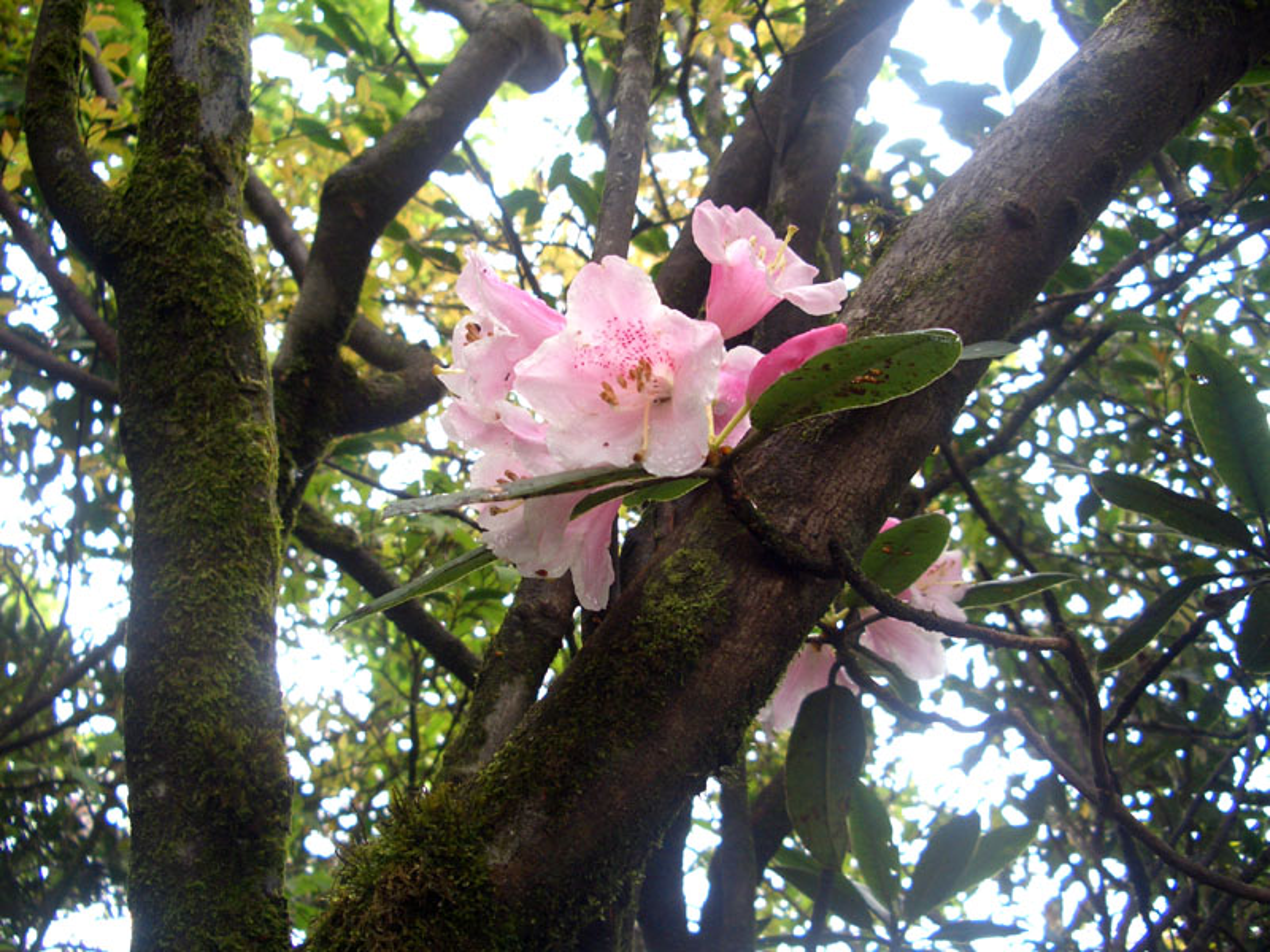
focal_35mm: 35
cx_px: 635
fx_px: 1284
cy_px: 476
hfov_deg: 52.6
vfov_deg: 40.7
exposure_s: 1/100
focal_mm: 5.8
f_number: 2.6
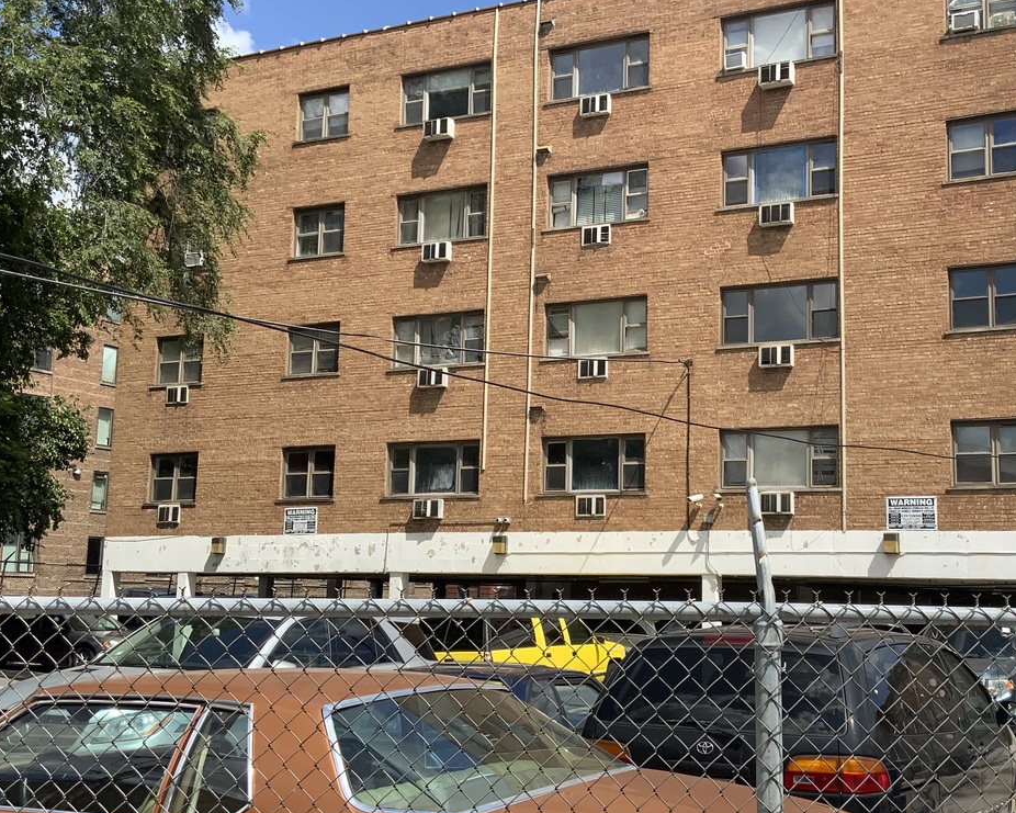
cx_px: 625
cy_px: 397
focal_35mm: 44
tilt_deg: +9.6
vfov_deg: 34.2
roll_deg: -2.2
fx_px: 1323
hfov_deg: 41.7
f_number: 1.8
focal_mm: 3
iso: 16
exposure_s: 1/2227
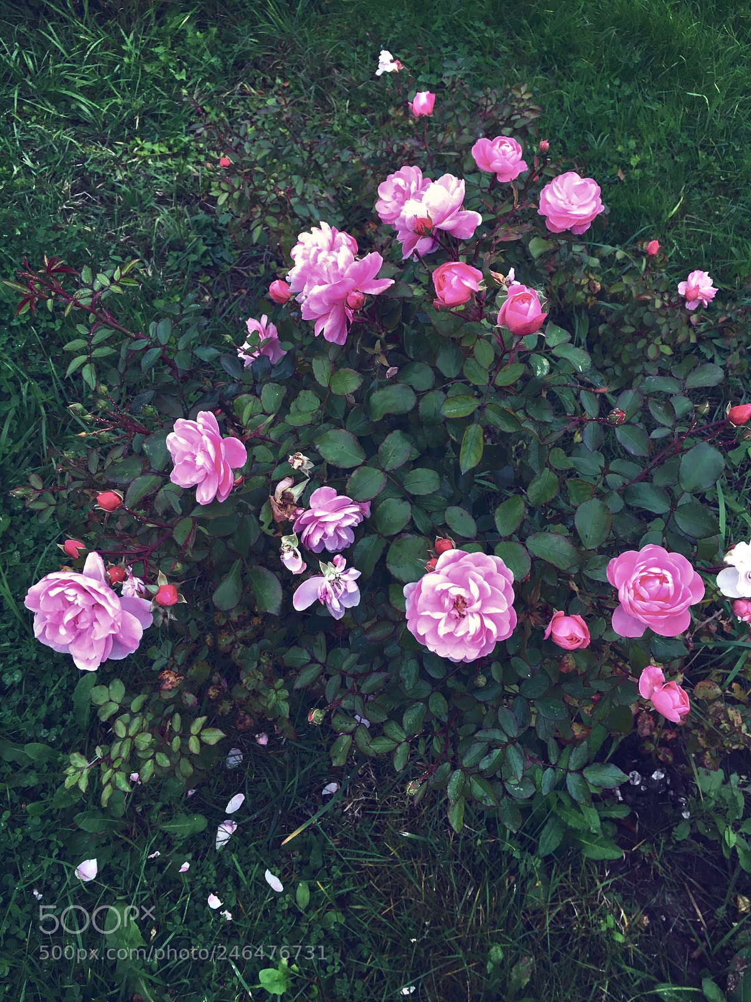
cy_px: 501
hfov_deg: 48.2
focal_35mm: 29
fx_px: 839
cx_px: 376
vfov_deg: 61.7
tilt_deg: -60.4
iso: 32
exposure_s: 1/33
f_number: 2.2
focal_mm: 4.15
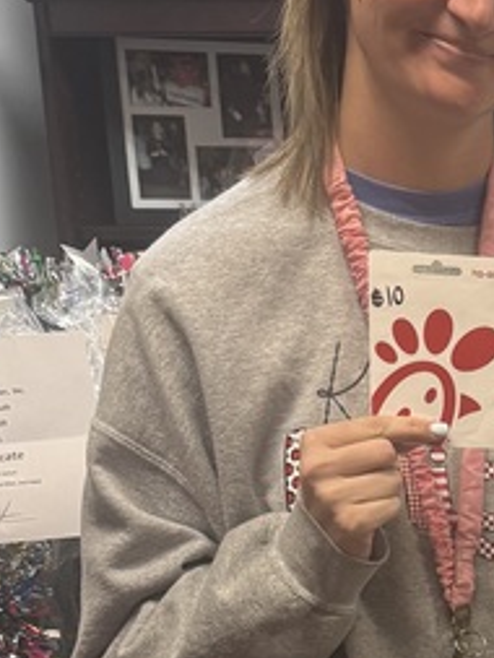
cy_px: 863
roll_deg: +0.1
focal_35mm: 97
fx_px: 1844
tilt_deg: -20.0
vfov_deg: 18.7
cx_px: 749
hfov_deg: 14.2
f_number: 1.78
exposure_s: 1/120
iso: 200
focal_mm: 6.76
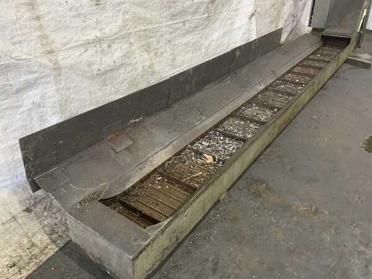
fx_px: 312
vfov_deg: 48.2
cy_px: 140
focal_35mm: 29
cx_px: 186
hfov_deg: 61.7
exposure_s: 1/60
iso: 160
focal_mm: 3
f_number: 1.8
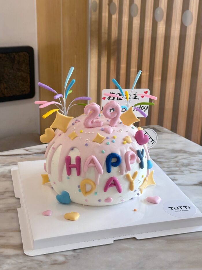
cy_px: 129
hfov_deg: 27.5
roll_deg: -1.8
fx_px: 412
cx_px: 102
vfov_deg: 36.2
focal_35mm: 53
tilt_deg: -19.5
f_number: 1.78
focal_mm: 6.86
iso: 80
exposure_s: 1/50
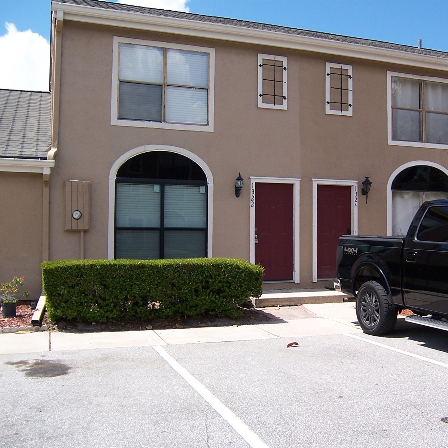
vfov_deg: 42.8
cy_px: 224
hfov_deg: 42.6
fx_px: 571
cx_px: 277
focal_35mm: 39
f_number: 3.4
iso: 80
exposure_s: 1/750
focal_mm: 5.5
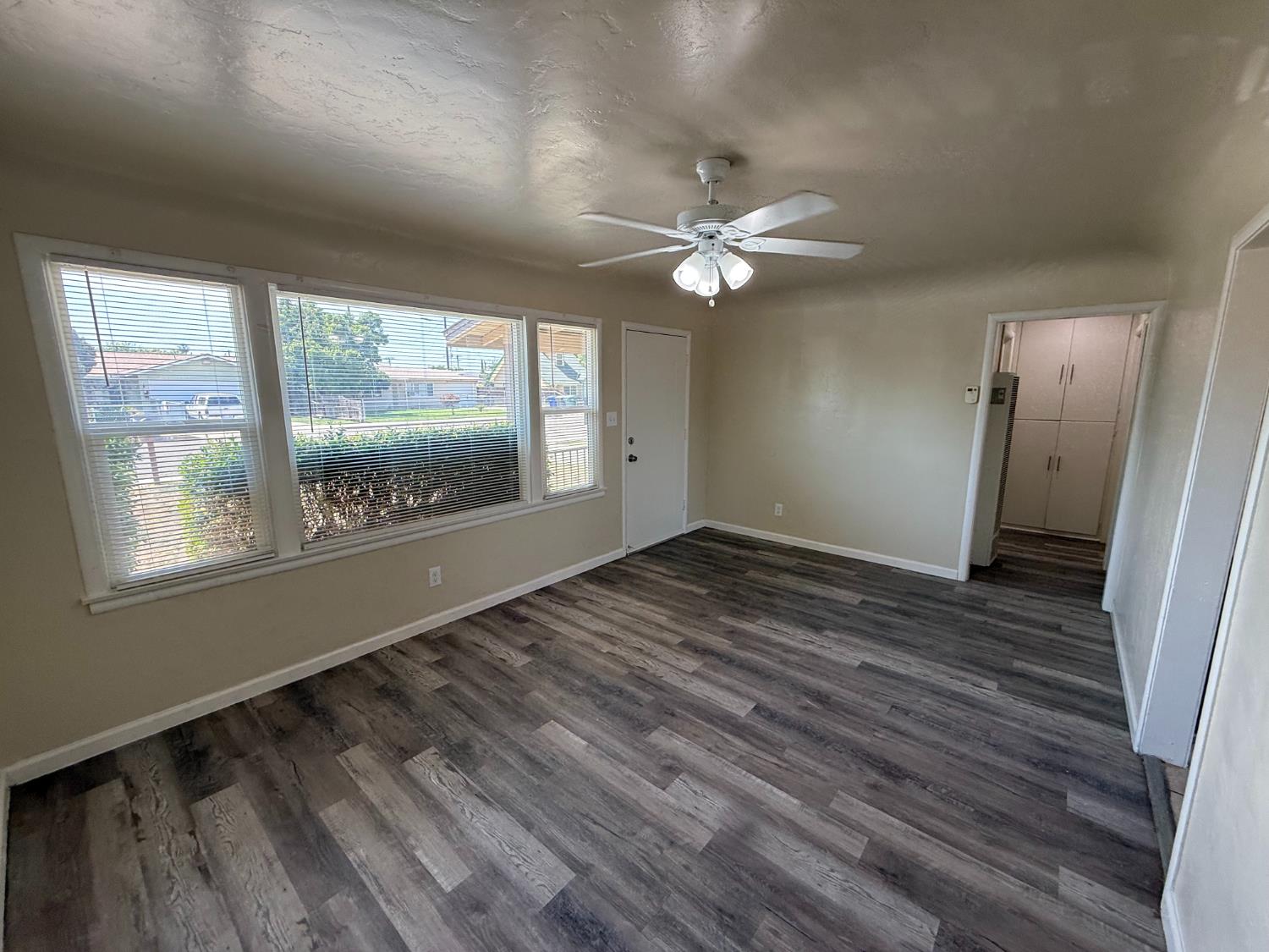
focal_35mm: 14
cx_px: 634
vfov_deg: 85.7
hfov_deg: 102.1
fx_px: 513
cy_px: 476
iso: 64
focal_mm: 2.22
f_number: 2.2
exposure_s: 1/120
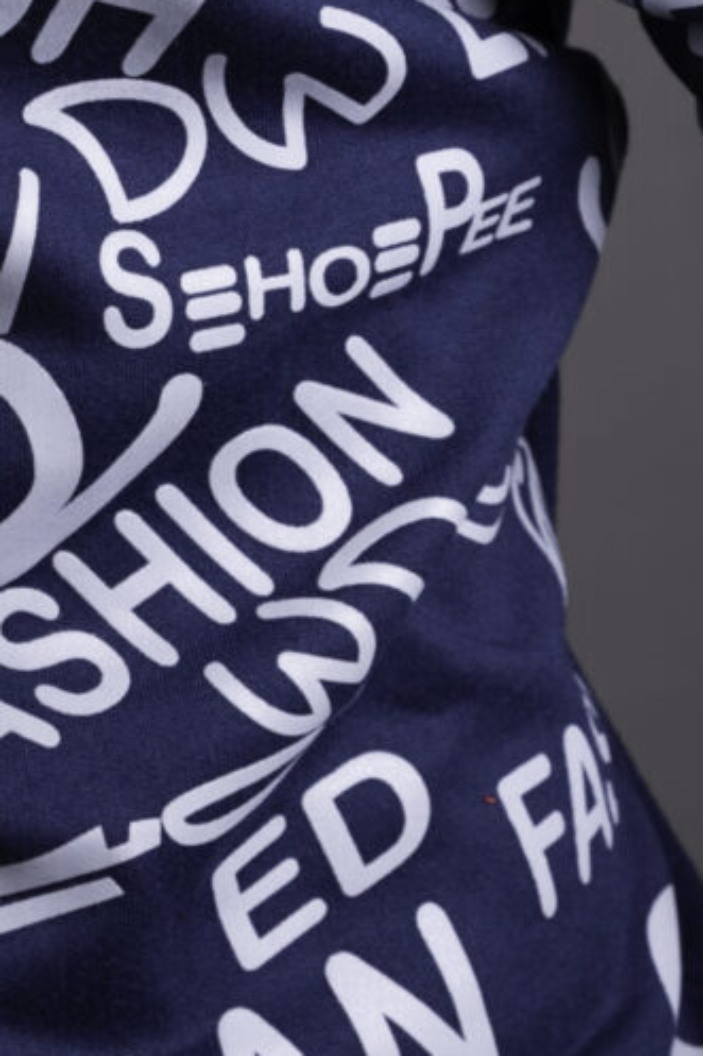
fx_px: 5627
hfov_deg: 7.1
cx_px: -68
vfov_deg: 10.7
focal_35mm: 192
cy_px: 100
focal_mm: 53
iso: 100
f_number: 8
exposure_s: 1/250
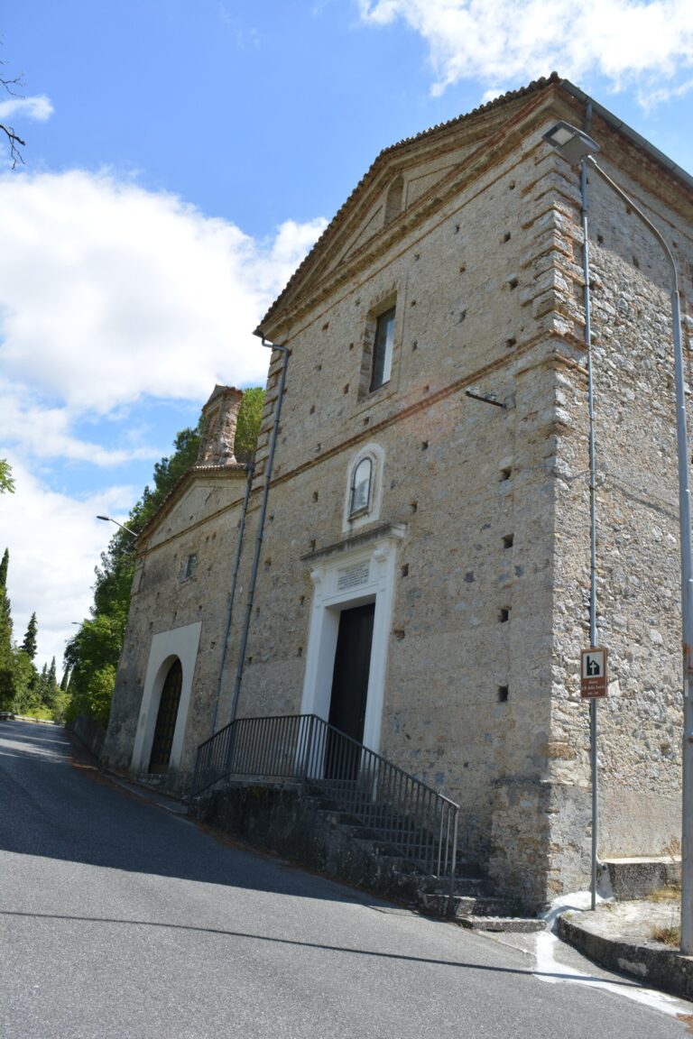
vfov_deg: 67.4
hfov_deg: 47.9
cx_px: 346
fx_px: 780
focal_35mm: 27
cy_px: 520
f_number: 9
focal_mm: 18
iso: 125
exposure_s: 1/200
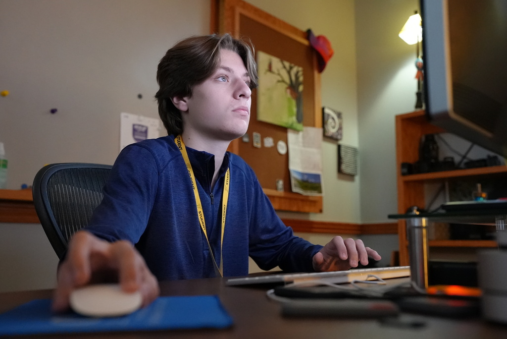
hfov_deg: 51.5
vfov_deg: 35.7
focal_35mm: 37
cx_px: 254
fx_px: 526
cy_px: 170
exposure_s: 1/160
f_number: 4
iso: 12800
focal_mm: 37.3
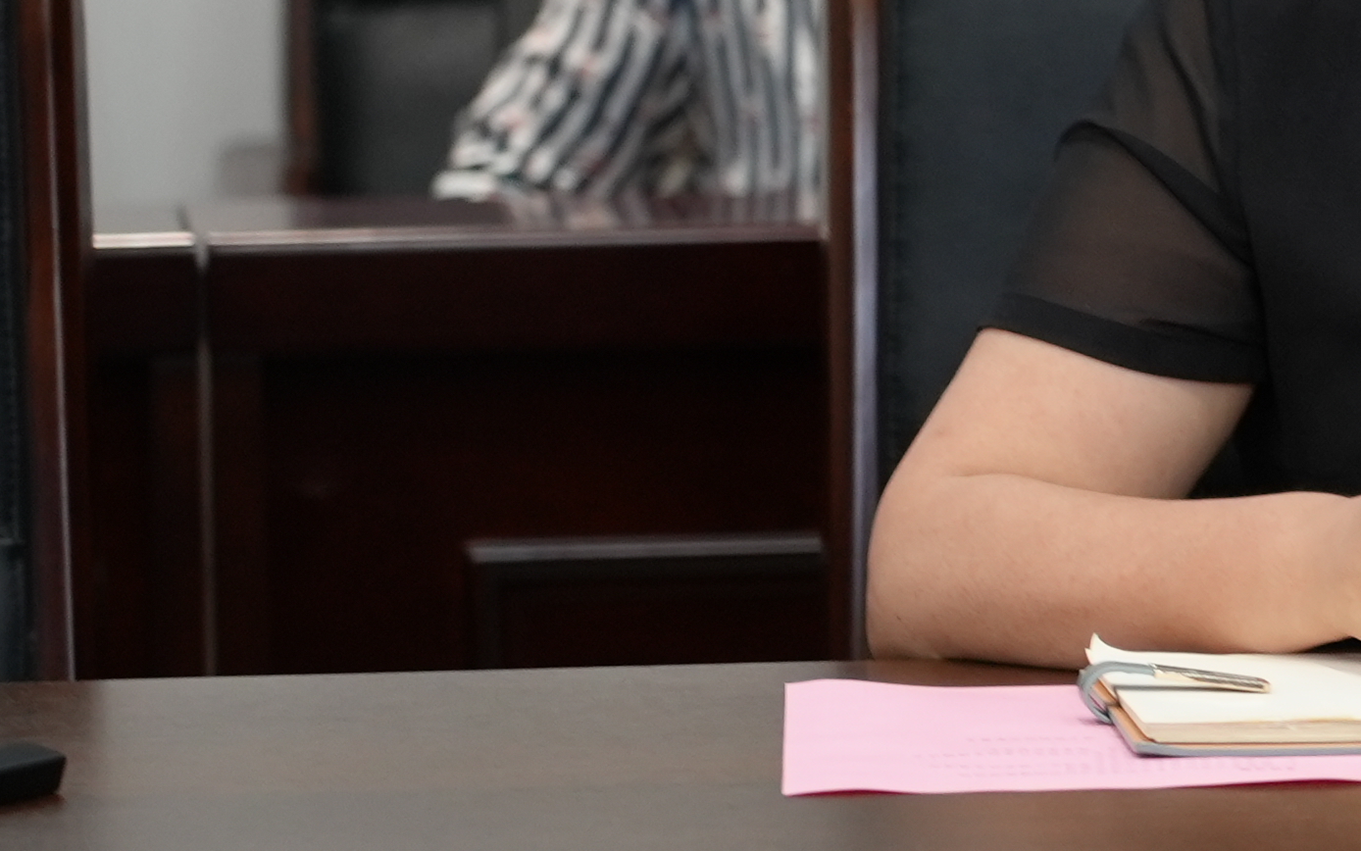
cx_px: 1497
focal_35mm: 327
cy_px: 123
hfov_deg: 6.4
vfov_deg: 4.0
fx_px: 12131
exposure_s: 1/160
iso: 1600
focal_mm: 105
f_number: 4
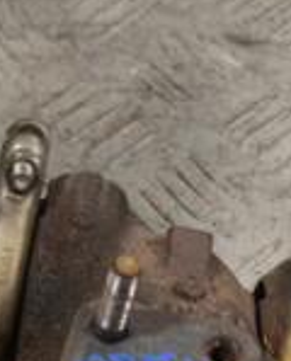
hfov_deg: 9.3
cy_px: 257
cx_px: -65
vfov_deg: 11.7
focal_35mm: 164
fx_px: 1757
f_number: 8
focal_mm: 29
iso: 3200
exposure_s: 1/250
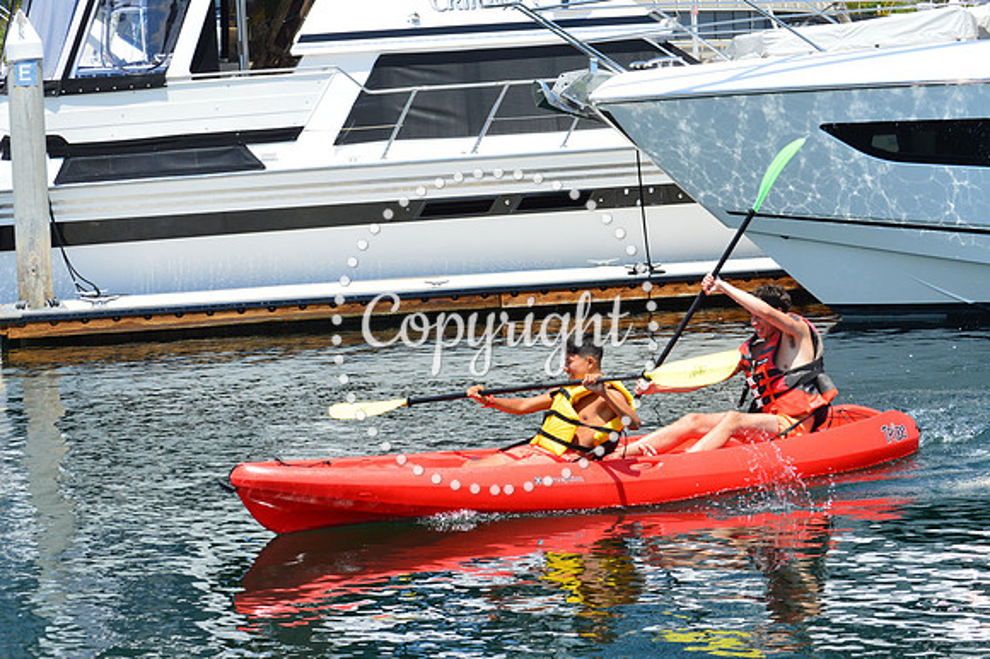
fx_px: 2267
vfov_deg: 16.5
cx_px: 495
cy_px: 330
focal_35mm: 82
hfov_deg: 24.6
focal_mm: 55
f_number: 11
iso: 400
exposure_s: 1/500
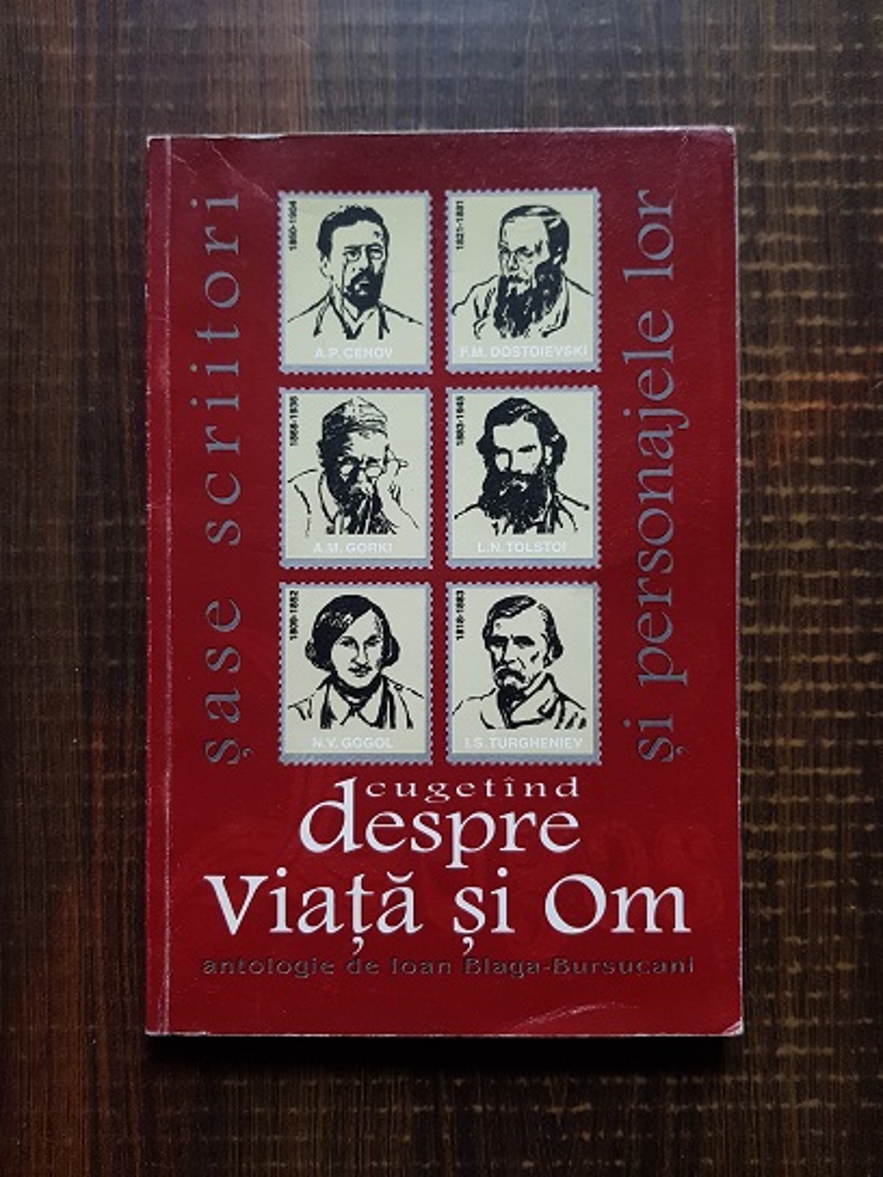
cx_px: 442
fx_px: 884
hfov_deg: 53.1
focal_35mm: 26
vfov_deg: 67.3
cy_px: 588
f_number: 1.7
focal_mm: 4.3
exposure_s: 1/14
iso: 200
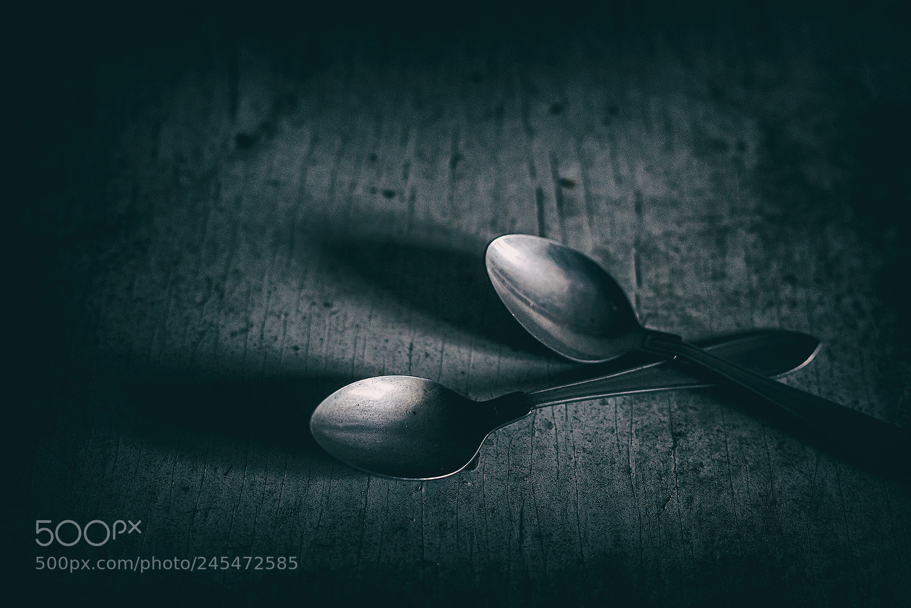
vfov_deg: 27.0
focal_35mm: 50
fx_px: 1266
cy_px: 304
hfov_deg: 39.6
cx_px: 456
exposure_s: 1/60
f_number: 3.2
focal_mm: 50
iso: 2000
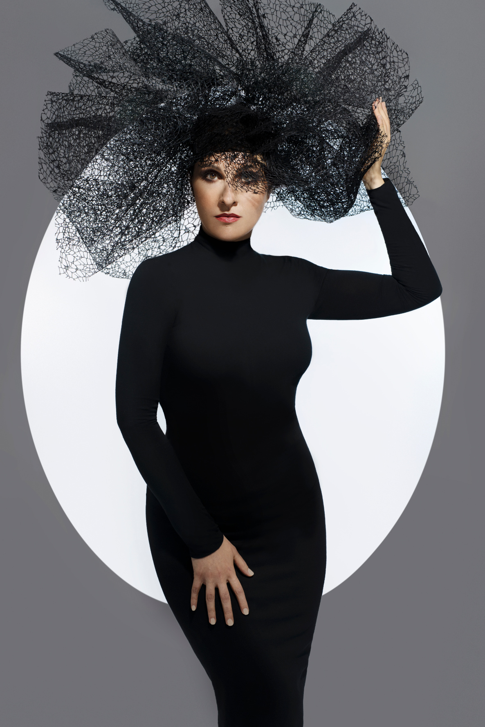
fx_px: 1091
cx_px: 233
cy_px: 336
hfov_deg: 25.1
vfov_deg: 36.8
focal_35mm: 54
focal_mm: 50
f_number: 8
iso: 100
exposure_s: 1/200
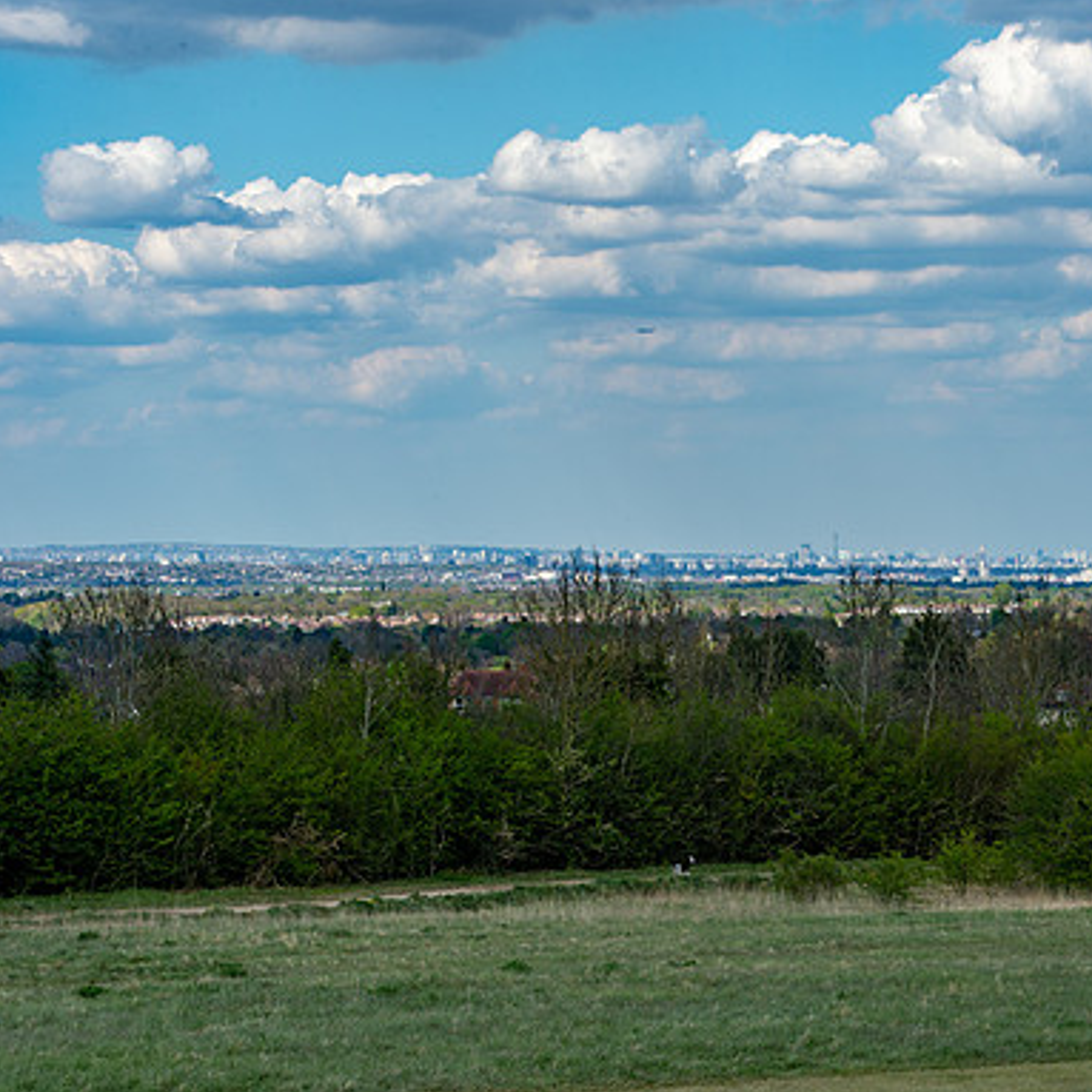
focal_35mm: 127
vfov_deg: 13.7
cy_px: 547
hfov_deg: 13.7
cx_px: 704
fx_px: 4533
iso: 100
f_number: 14
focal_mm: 98
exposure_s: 1/100
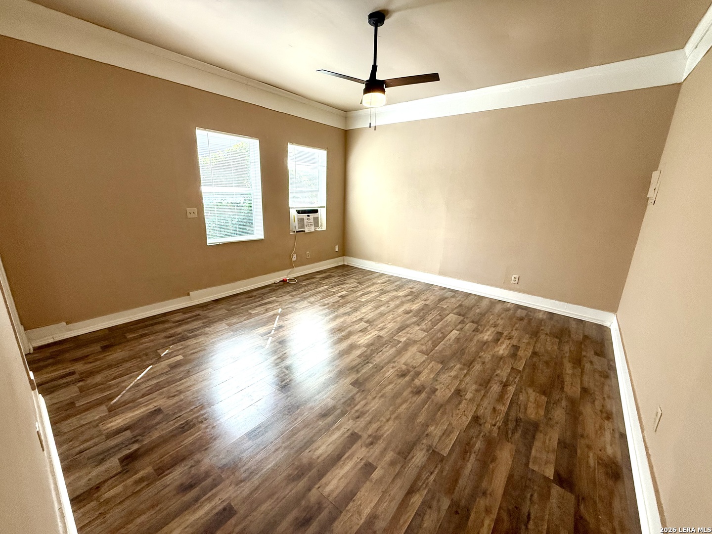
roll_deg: -1.8
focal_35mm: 14
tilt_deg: -14.2
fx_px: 288
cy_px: 267
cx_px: 356
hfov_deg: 102.1
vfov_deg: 85.7
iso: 160
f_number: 2.2
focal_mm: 2.22
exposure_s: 1/120
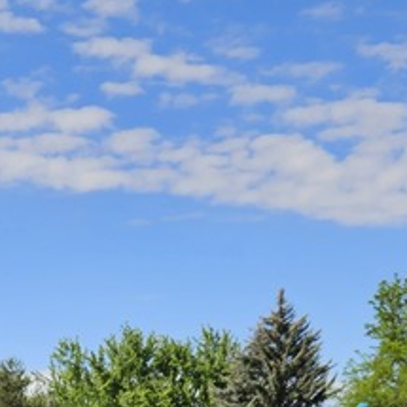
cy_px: 646
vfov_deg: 16.1
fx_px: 1290
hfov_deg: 17.4
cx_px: -17
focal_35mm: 97
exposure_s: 1/1700
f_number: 1.8
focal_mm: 5.4
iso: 32
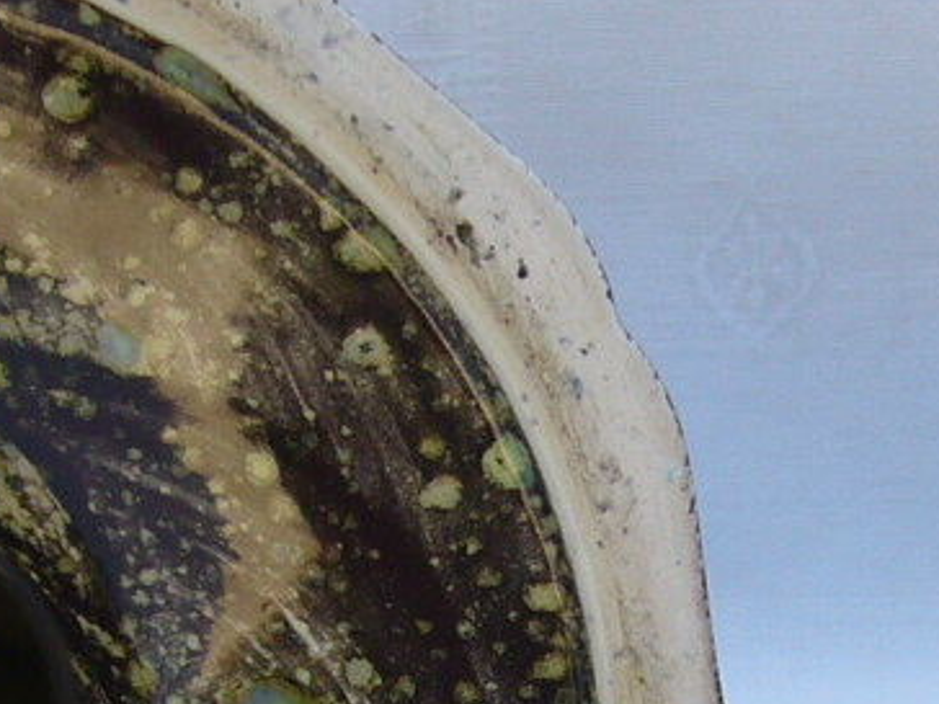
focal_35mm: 154
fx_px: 4177
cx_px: 833
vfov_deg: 9.4
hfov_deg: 12.7
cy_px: 959
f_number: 2.8
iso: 80
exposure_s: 1/250
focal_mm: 5.8
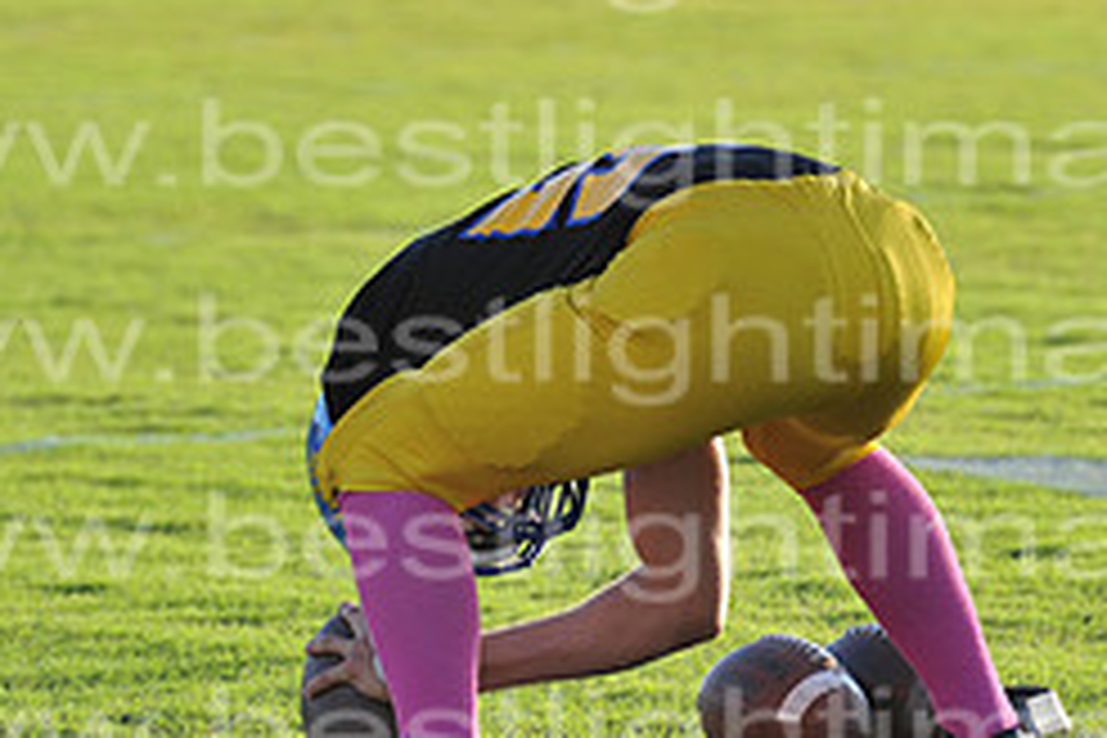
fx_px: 14513
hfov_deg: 4.4
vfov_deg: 2.9
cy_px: 252
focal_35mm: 472
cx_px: 792
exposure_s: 1/400
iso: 200
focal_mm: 200
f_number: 5
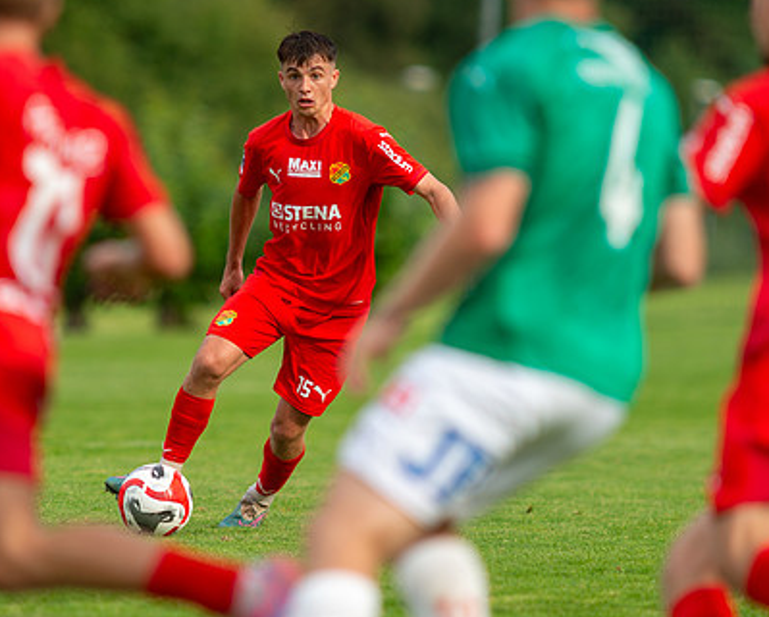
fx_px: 13031
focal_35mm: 572
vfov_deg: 2.7
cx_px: 305
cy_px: 297
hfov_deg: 3.4
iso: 320
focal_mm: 420
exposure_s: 1/1000
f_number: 4
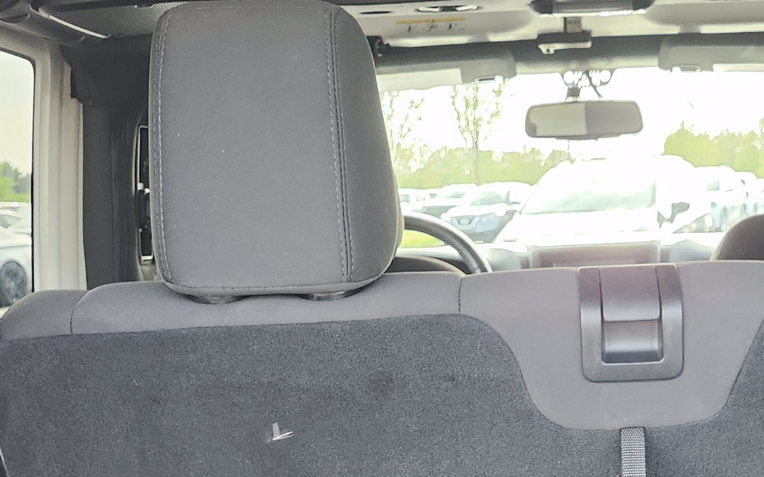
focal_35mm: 64
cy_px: 549
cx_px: 603
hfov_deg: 31.2
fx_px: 1332
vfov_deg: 19.3
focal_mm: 5.54
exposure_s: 1/180
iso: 200
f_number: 1.8
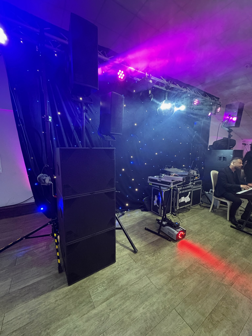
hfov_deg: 85.7
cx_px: 126
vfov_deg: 102.1
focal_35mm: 14
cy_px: 168
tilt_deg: -6.7
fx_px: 136
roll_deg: -0.8
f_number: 2.2
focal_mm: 2.22
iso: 1000
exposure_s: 1/33
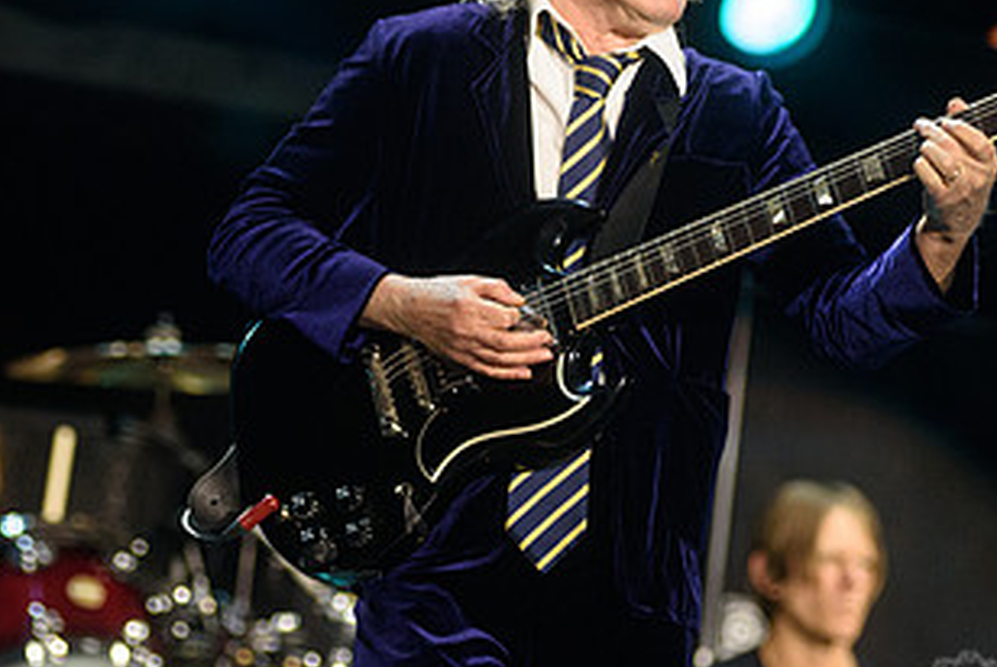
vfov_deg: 4.3
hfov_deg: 6.4
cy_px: 30
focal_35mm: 321
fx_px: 8898
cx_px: 202
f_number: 4
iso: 2500
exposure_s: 1/500
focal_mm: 145
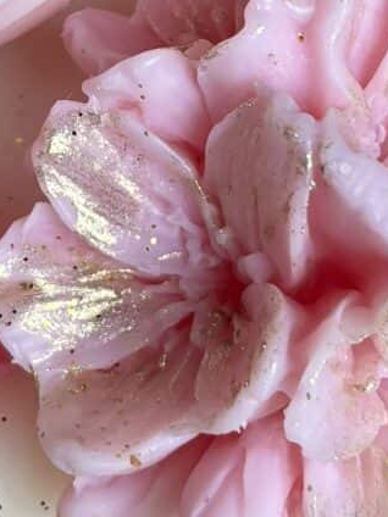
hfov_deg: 9.4
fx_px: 2346
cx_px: 33
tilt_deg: -62.5
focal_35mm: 157
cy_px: -107
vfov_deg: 12.3
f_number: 1.6
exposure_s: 1/121
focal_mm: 5.96
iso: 50
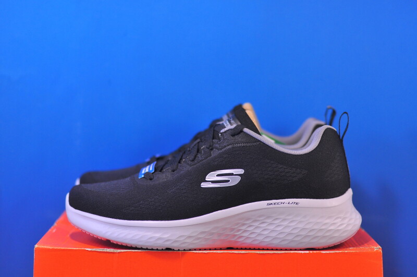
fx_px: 868
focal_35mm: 75
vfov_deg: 18.1
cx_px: 208
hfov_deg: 27.0
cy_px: 138
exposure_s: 1/320
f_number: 2.2
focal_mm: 50
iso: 250
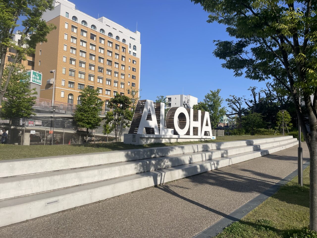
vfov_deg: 53.1
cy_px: 119
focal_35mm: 26
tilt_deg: +4.0
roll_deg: -1.4
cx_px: 158
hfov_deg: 67.3
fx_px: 238
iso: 50
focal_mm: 4.2
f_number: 1.6
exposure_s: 1/6135
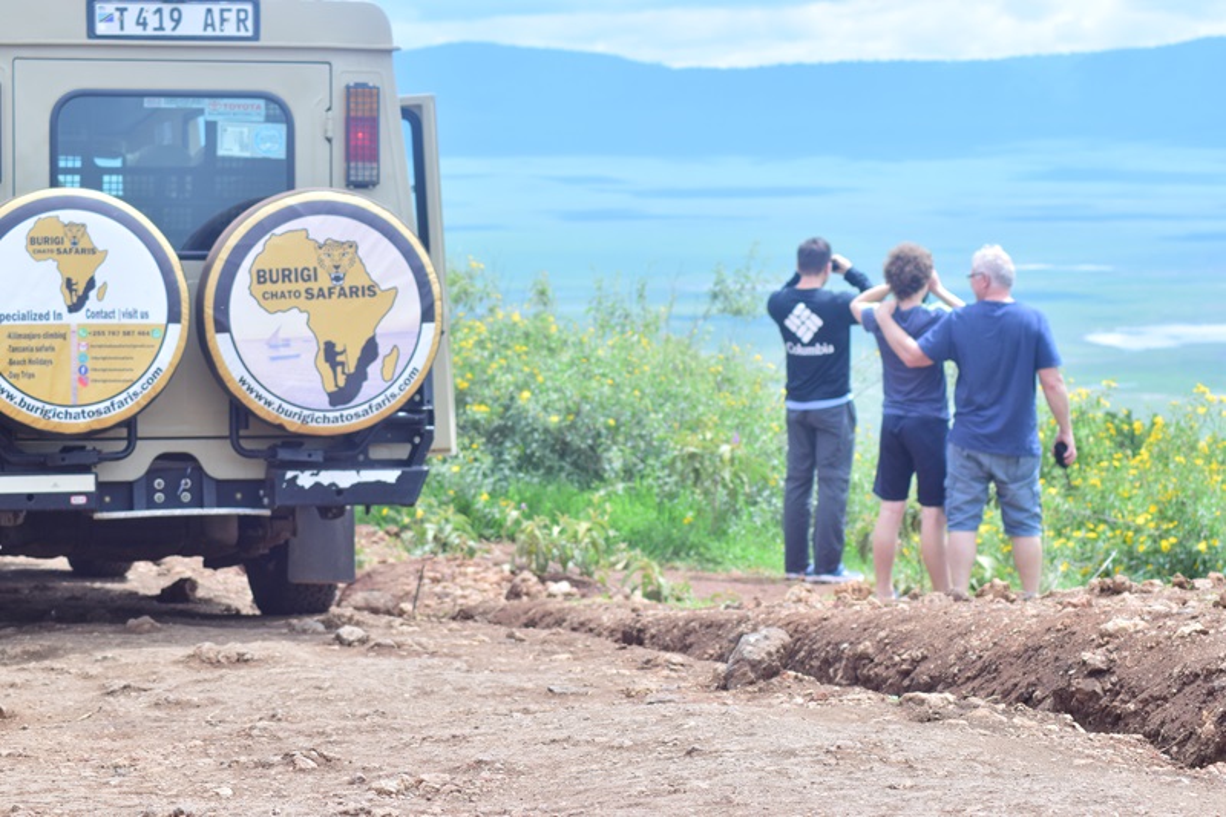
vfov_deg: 12.2
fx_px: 3830
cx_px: 613
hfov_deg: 18.2
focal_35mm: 112
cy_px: 408
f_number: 4
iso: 200
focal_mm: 75
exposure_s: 1/400
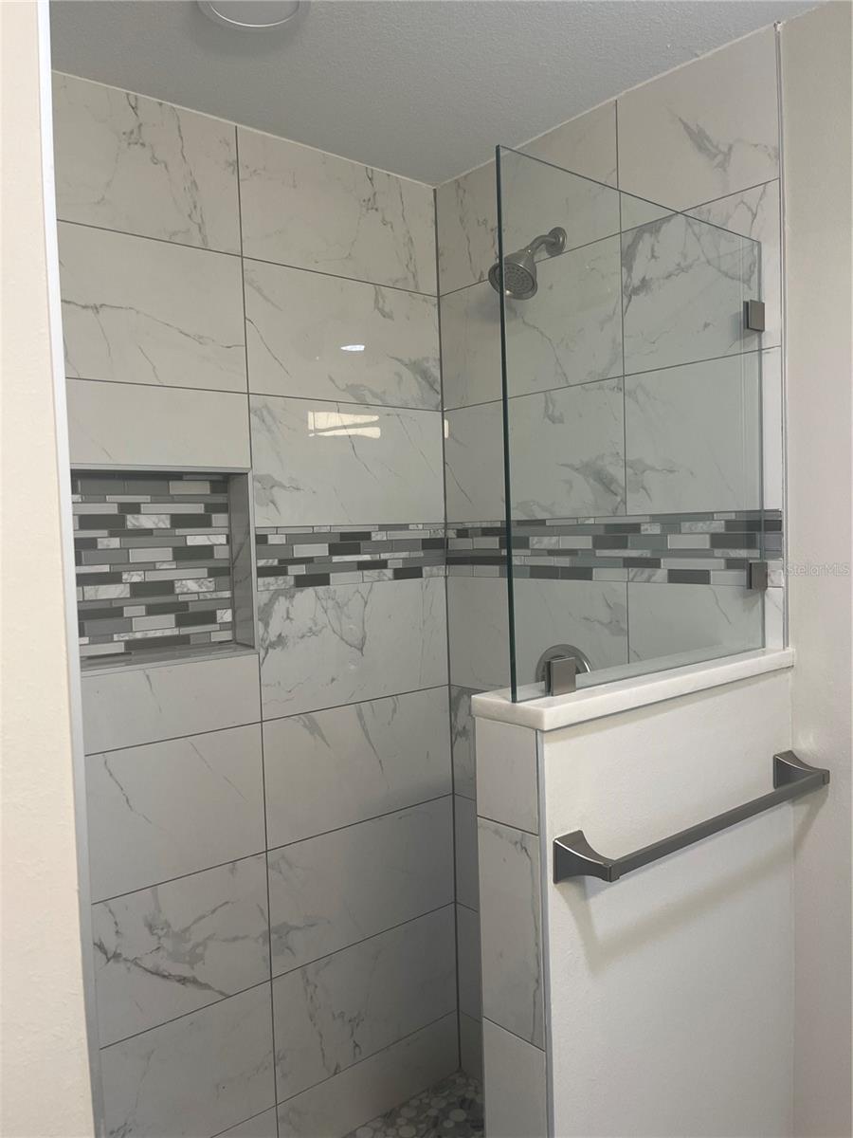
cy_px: 569
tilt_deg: +0.4
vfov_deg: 67.3
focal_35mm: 26
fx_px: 854
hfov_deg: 53.1
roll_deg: +1.8
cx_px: 426
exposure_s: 1/60
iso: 80
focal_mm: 5.1
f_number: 1.6
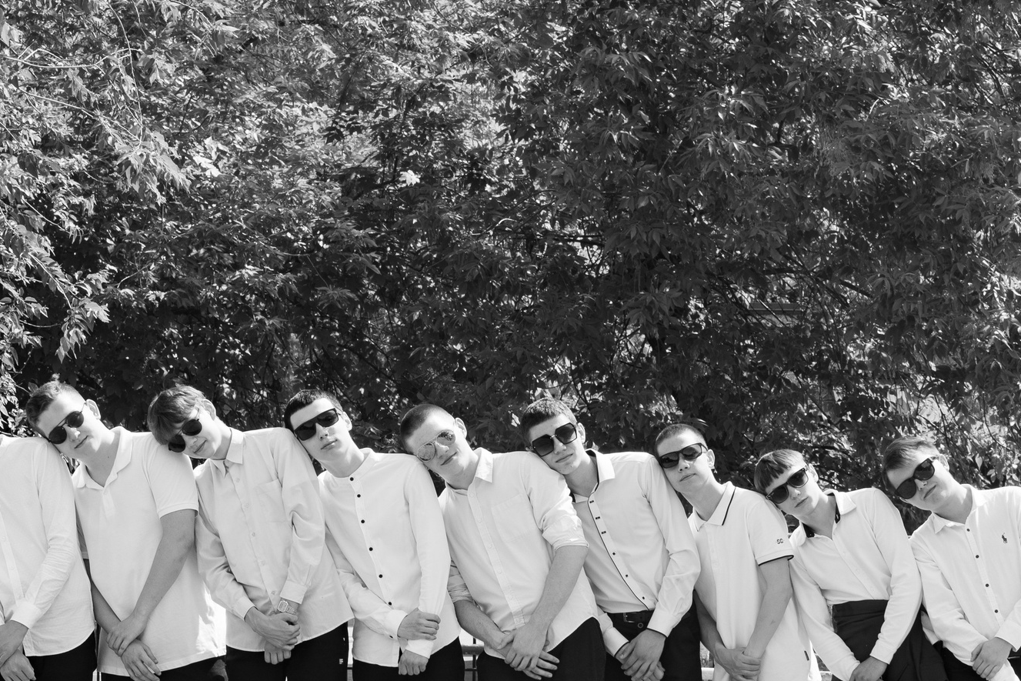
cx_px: 389
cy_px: 631
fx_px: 4651
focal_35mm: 164
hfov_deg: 12.5
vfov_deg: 8.3
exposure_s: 1/125
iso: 160
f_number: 13
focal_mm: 85
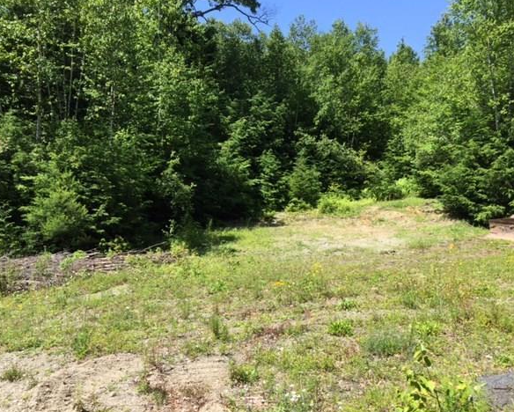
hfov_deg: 57.1
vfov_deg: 47.2
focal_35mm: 31
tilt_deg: -6.3
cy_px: 206
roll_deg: -0.6
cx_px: 261
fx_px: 472
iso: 32
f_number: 2.2
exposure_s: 1/964
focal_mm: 4.15
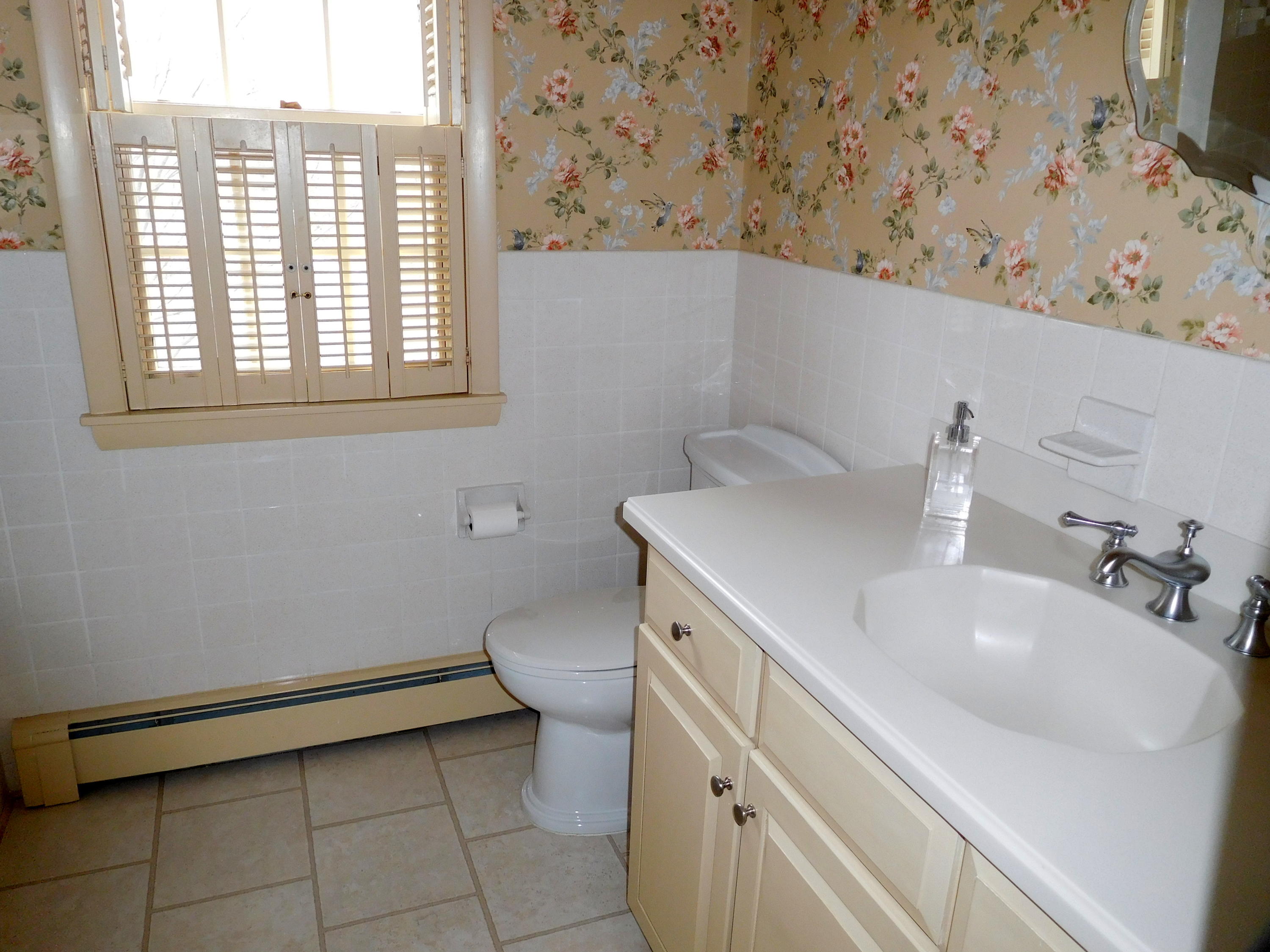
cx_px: 635
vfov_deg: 54.9
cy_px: 476
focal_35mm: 25
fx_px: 917
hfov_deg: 69.4
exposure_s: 1/30
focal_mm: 4.5
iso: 200
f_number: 3.4
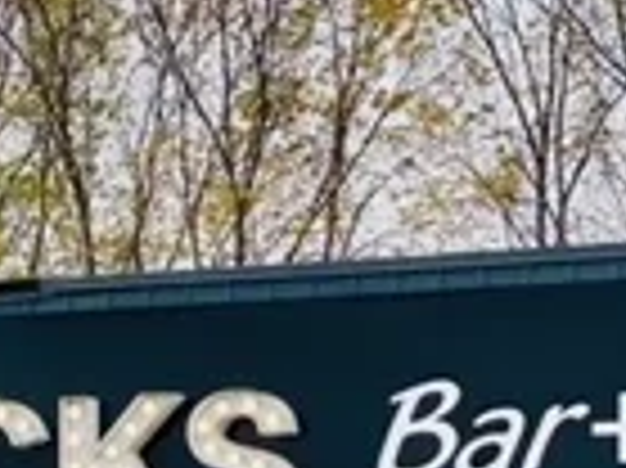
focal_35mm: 239
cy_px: 716
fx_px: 4318
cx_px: -320
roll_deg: -1.1
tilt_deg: +1.0
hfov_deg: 8.1
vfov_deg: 6.1
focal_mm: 6
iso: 20
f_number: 2
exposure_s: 1/424
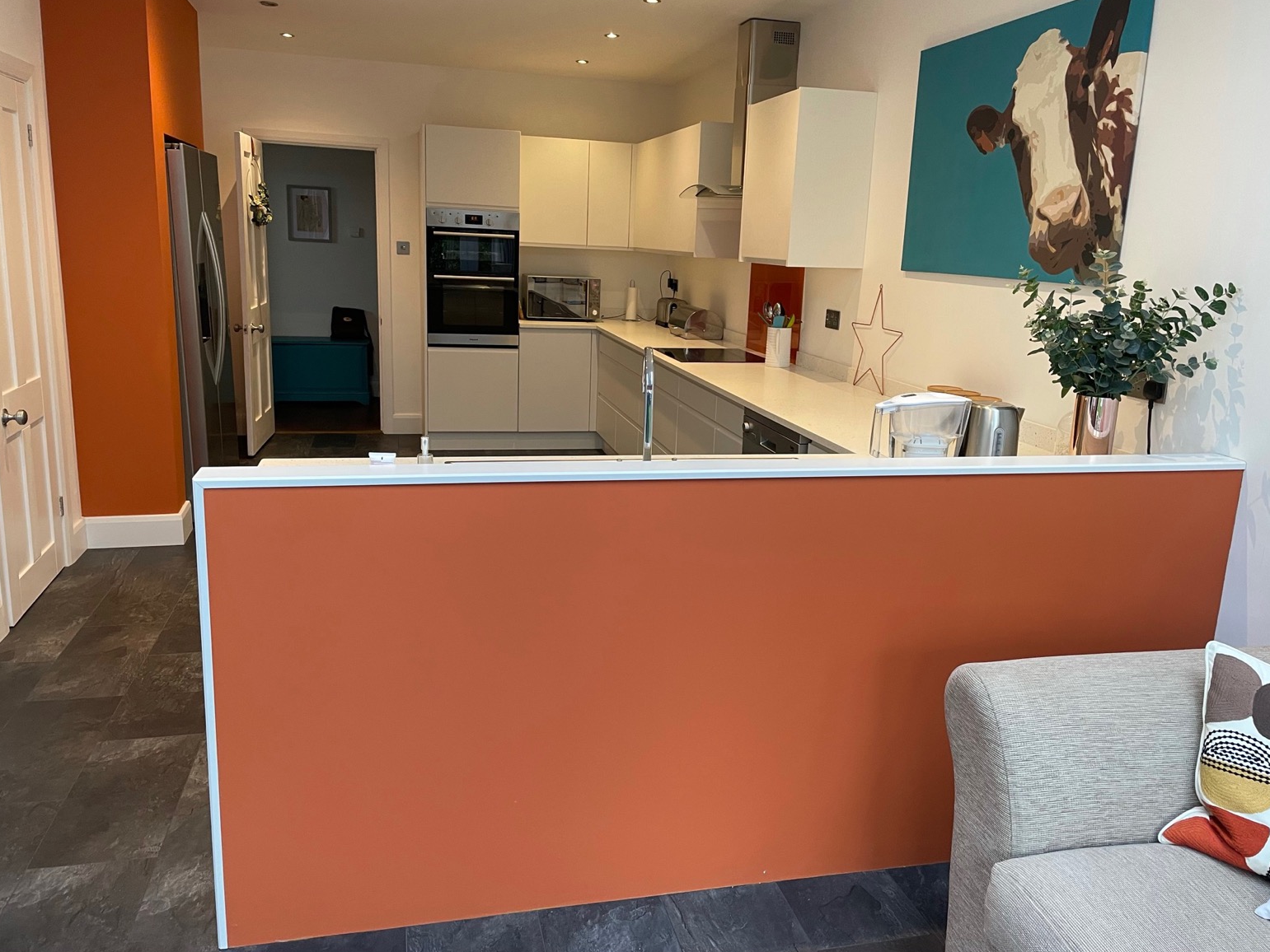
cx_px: 640
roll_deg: -2.0
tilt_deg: -12.2
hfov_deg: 65.3
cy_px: 462
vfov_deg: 51.4
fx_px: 991
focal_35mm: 27
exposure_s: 1/50
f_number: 1.6
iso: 100
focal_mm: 4.2
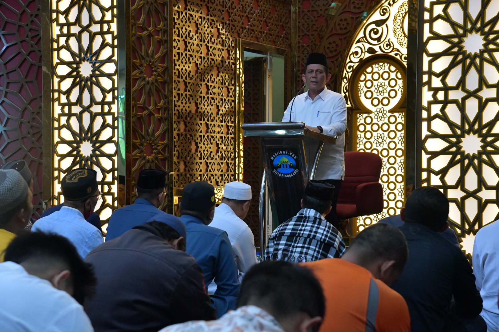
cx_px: 250
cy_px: 166
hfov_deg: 27.0
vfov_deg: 18.2
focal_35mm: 75
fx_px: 1040
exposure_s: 1/160
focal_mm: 75
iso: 6400
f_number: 7.1
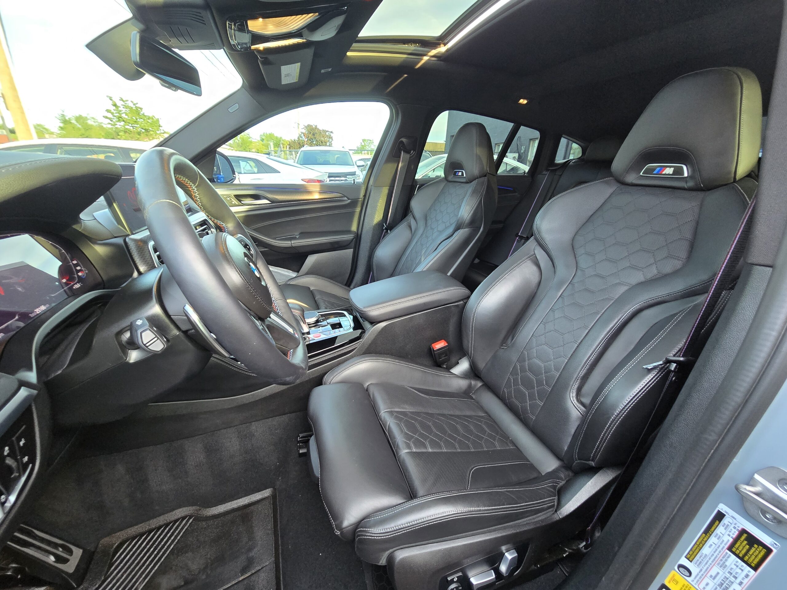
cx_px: 394
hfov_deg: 106.2
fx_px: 296
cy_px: 295
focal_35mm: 13
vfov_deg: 89.9
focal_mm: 2.2
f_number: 2.2
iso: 250
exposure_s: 1/61
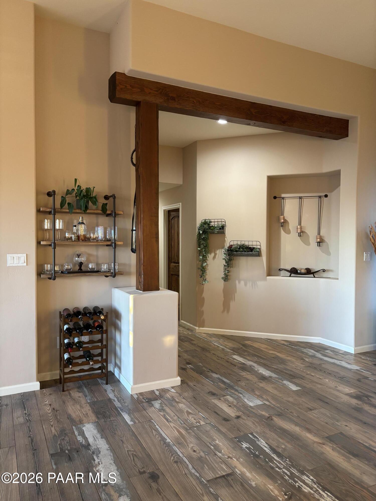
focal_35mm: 26
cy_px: 250
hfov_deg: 53.1
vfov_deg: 67.3
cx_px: 188
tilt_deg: -1.0
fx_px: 377
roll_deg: -0.5
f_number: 1.6
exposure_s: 1/60
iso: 320
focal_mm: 5.96
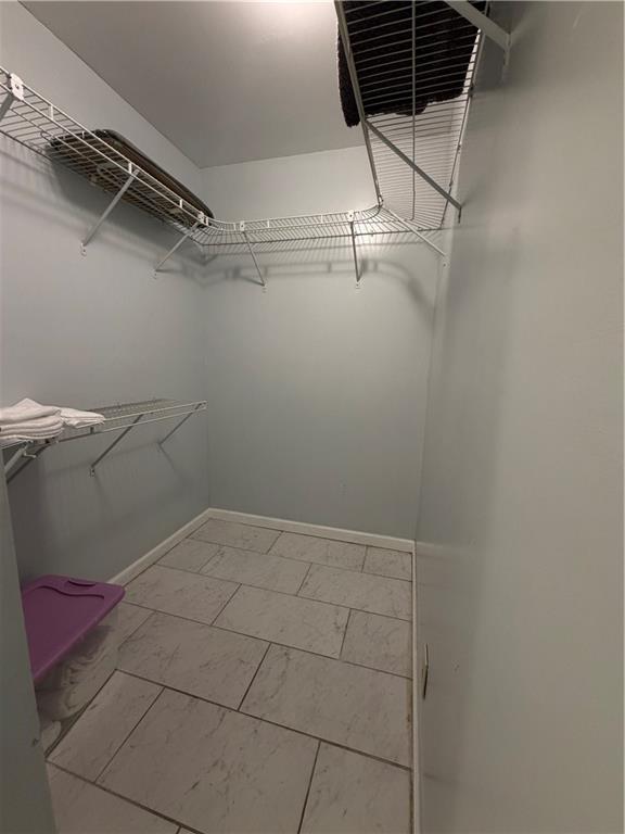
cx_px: 312
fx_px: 337
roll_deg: -1.5
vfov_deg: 102.1
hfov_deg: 85.7
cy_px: 417
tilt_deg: -9.1
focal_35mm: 14
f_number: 2.2
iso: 320
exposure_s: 1/120
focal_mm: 2.22
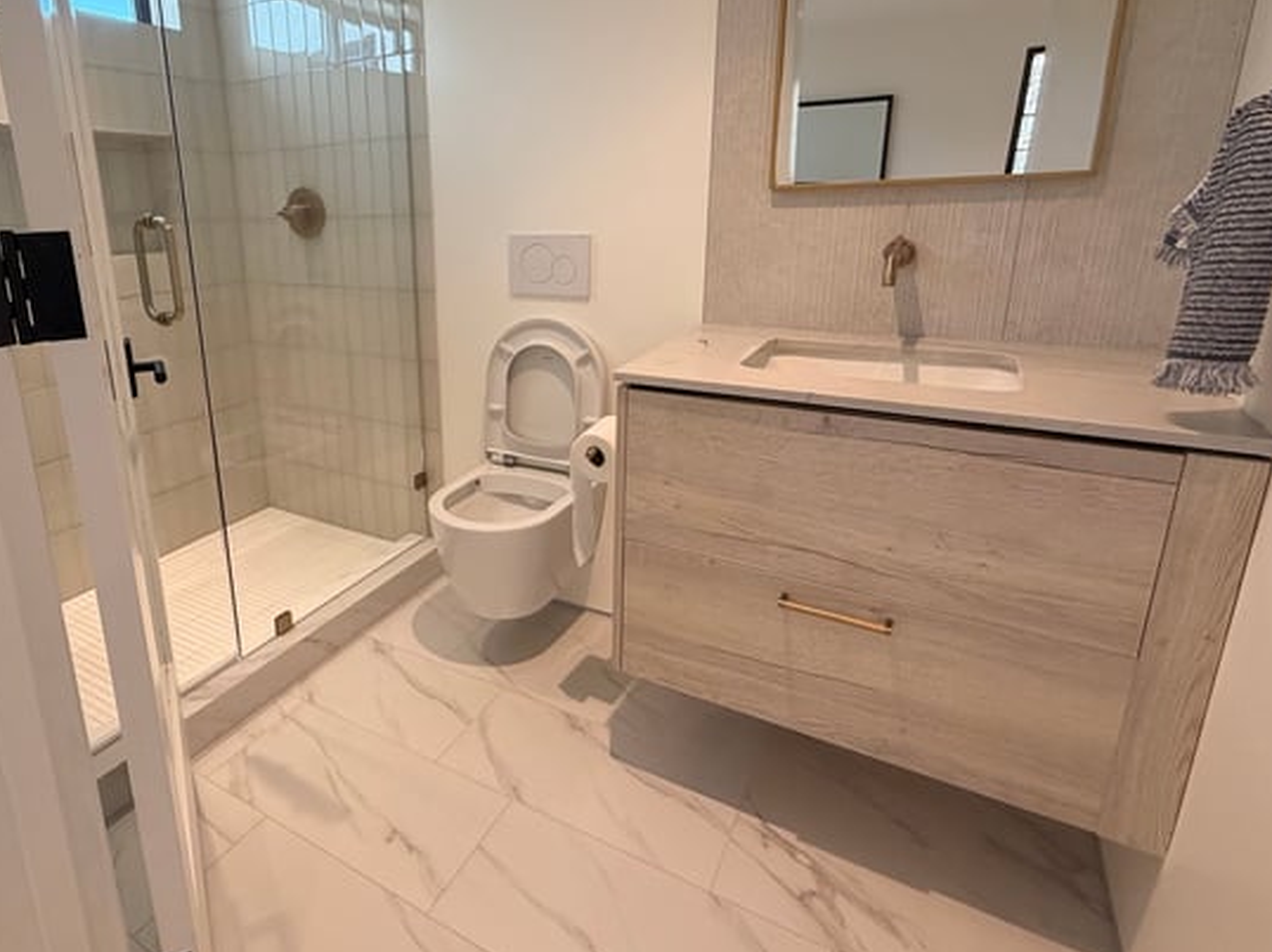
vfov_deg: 65.5
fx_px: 735
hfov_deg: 80.2
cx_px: 475
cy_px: 397
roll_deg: +2.1
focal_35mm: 20
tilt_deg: -15.1
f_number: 2.2
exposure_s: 1/120
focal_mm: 2.22
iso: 200
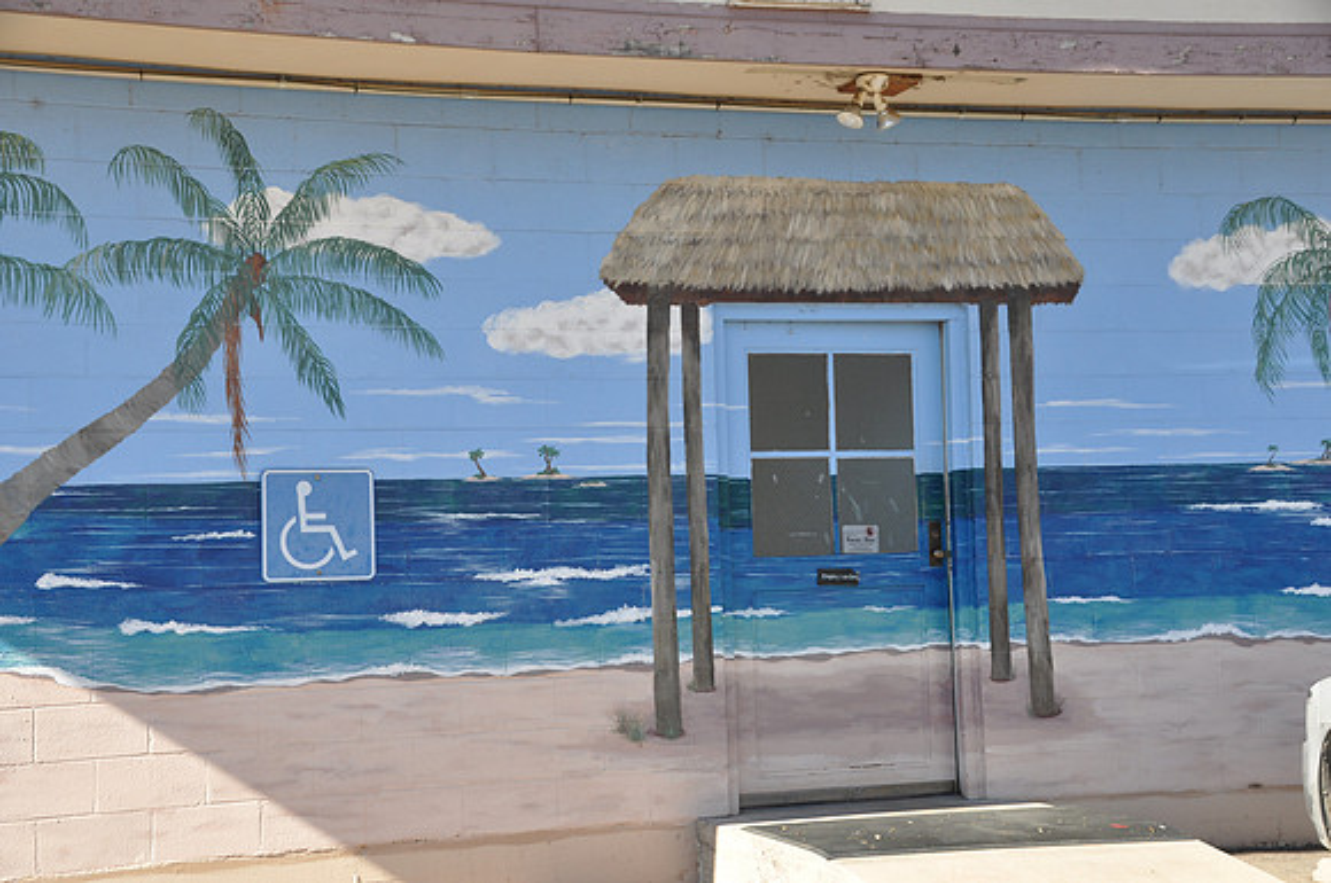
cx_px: 666
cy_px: 442
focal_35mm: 69
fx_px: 2548
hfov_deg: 29.3
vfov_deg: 19.7
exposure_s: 1/80
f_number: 9
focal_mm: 46
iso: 200
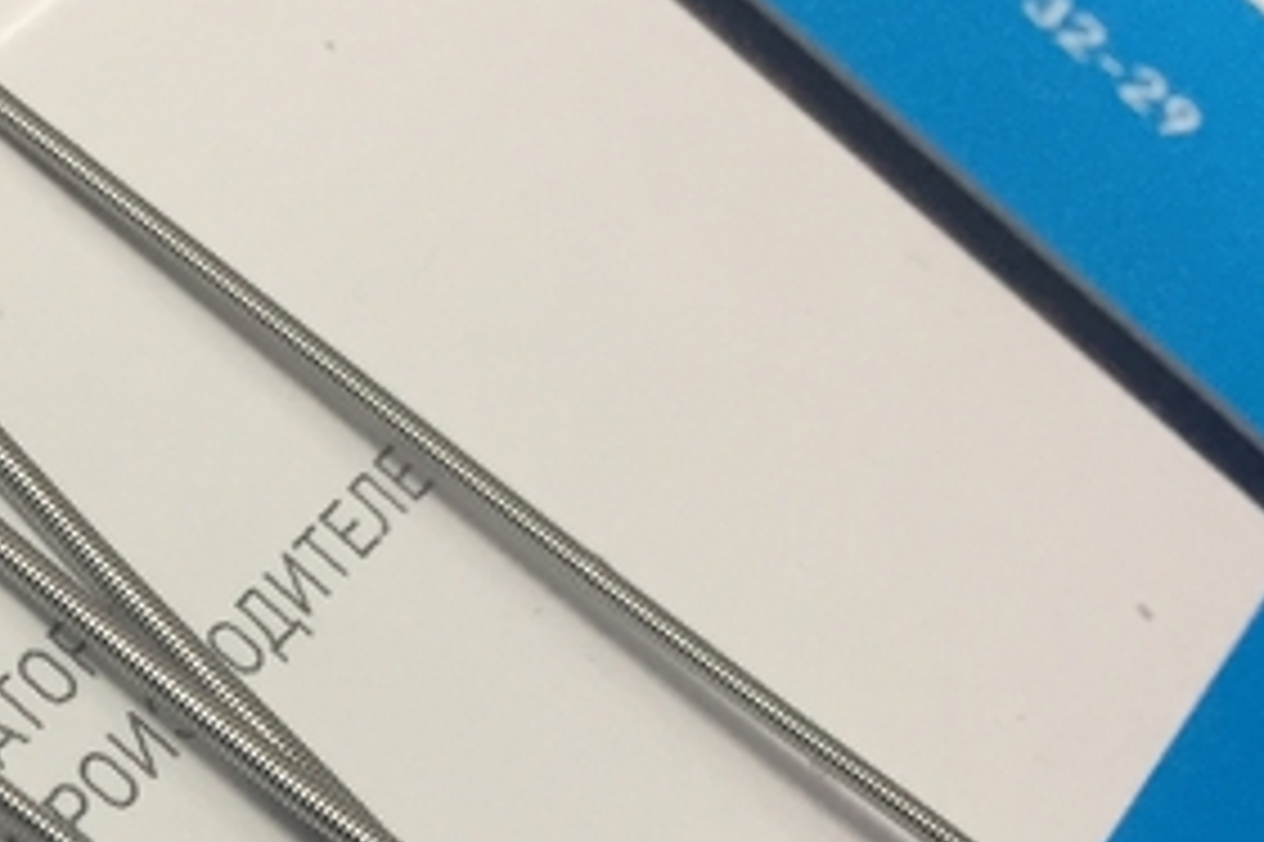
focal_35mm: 86
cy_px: 964
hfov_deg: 22.2
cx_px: -166
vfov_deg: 15.4
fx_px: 3018
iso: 64
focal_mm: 4.15
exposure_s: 1/33
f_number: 2.2
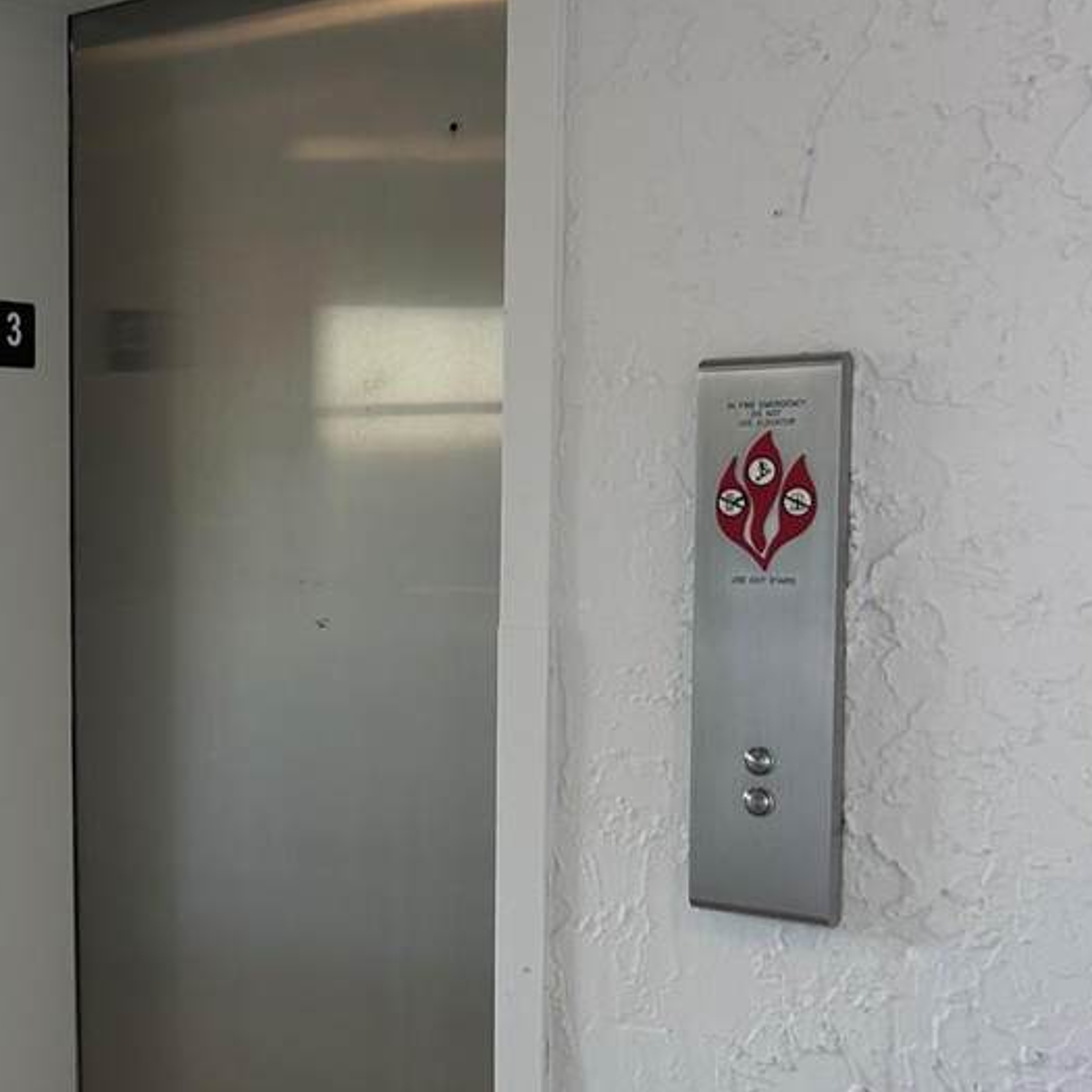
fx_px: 1999
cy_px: 647
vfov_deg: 30.5
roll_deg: +1.2
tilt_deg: -5.2
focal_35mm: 56
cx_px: -150
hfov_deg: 27.6
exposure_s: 1/60
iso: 64
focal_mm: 5.7
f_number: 1.5
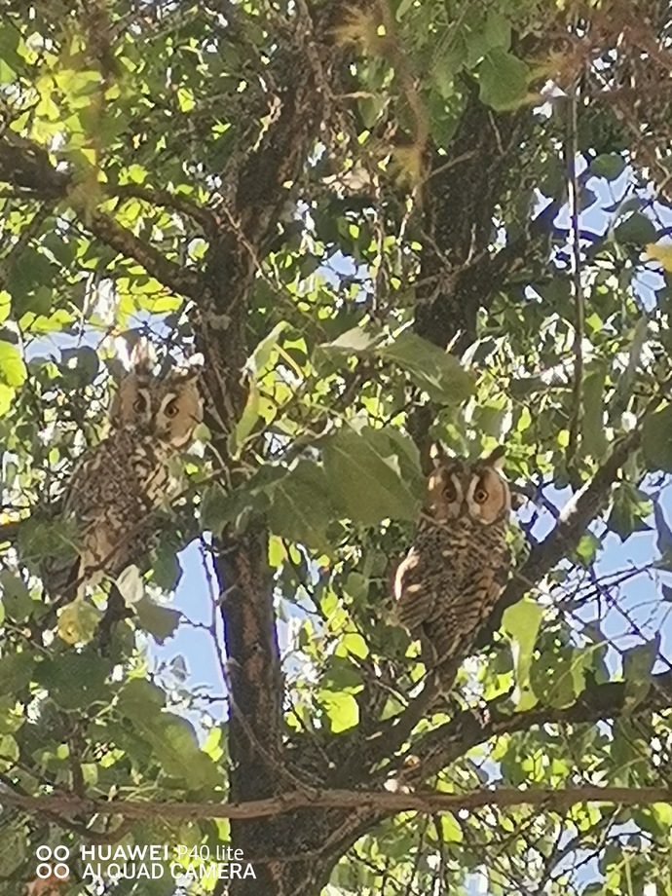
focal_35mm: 156
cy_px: 448
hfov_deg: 9.5
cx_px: 336
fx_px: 4038
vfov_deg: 12.7
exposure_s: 1/401
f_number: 1.8
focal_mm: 4.75
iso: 50
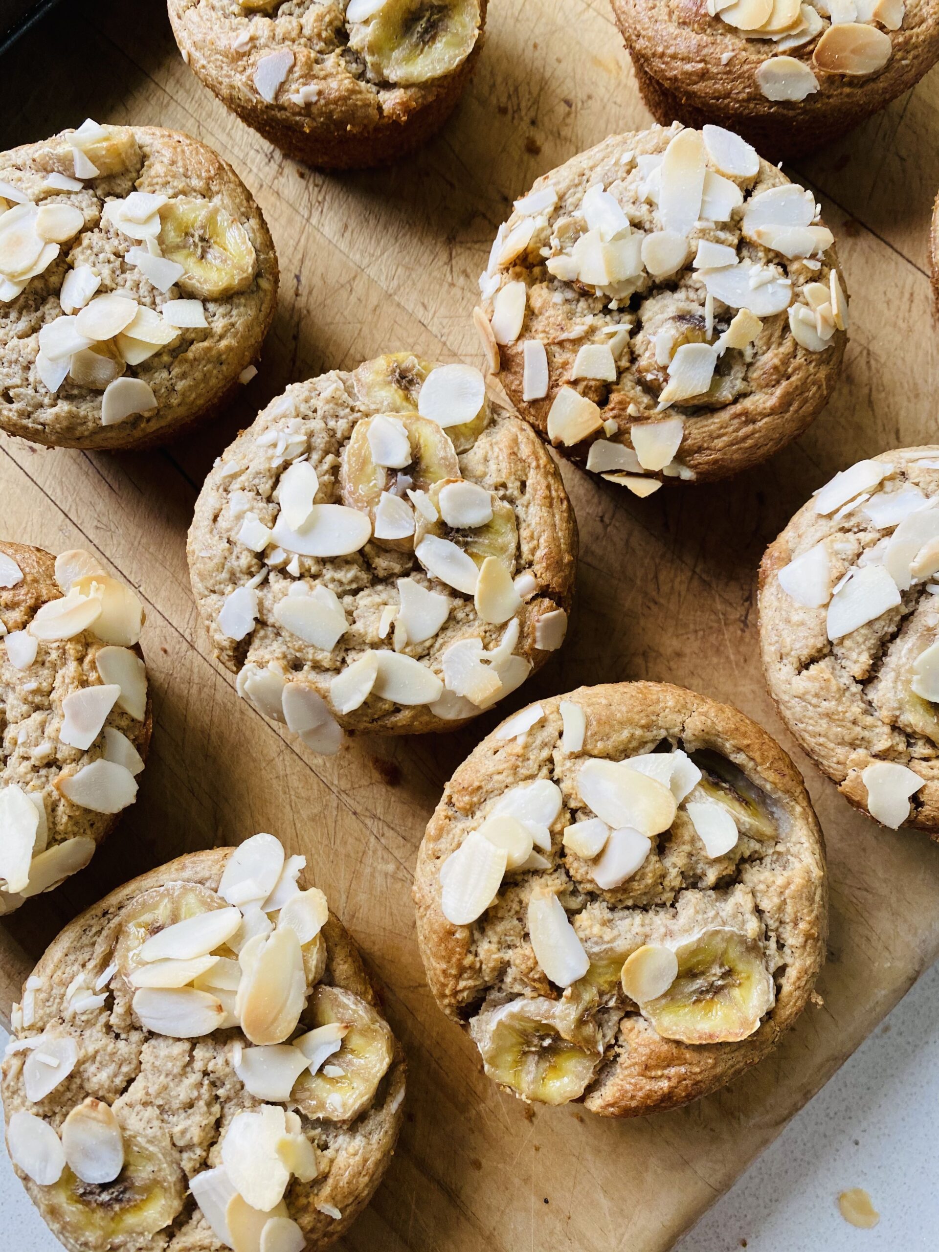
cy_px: 626
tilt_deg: -78.9
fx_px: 940
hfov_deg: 53.1
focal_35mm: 26
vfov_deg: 67.3
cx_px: 470
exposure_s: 1/102
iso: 125
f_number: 1.8
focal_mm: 4.25
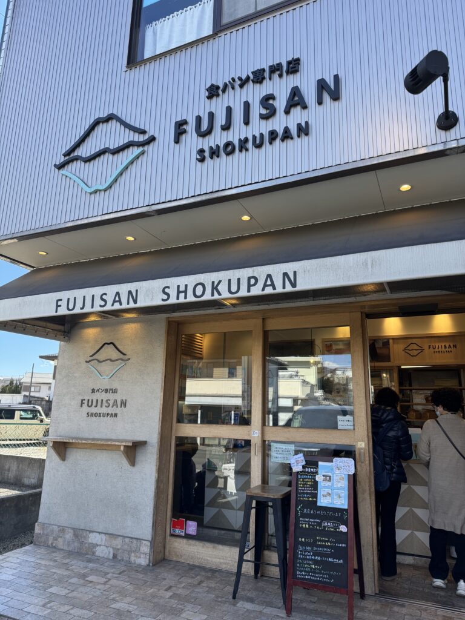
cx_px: 232
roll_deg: -1.7
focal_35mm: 24
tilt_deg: +13.7
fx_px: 430
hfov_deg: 56.8
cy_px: 310
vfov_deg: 71.6
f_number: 1.78
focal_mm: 6.76
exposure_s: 1/966
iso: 80
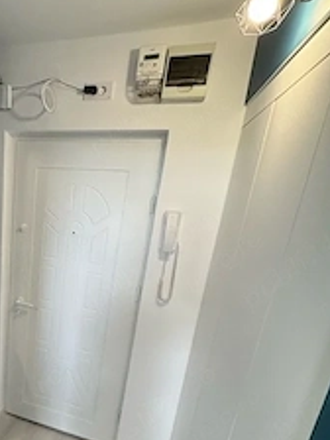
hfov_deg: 49.5
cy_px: 285
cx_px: 39
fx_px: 318
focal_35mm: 25
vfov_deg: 67.9
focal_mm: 2.22
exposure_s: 1/99
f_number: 2.2
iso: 250
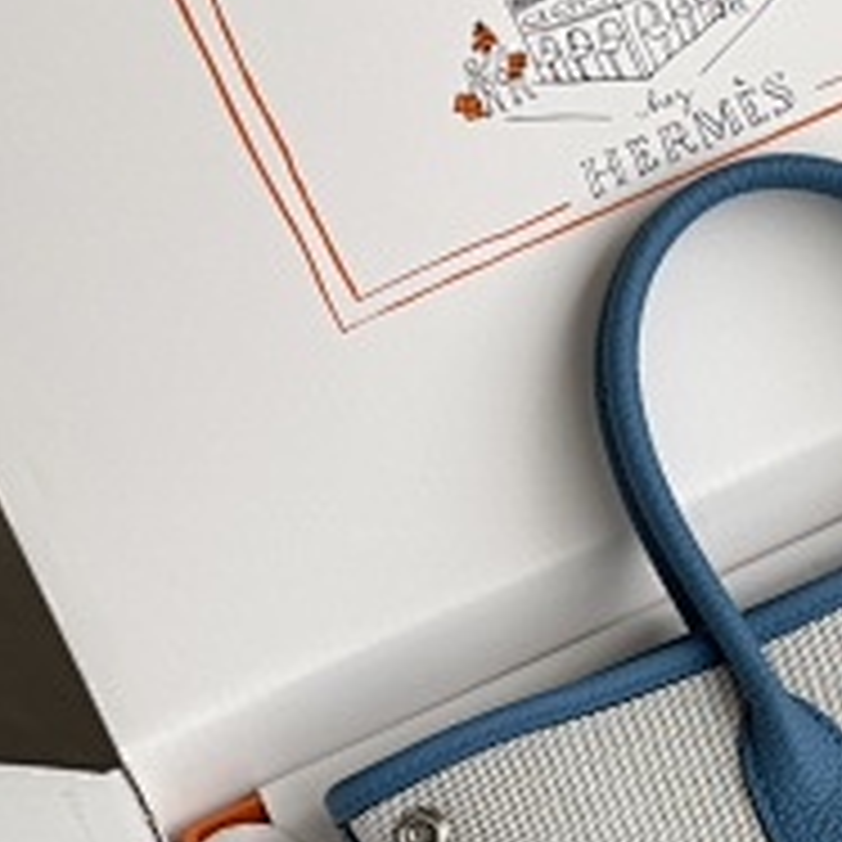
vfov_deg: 14.1
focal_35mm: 123
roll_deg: +15.4
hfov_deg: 13.9
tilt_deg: -42.5
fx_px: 3385
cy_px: 727
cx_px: 892
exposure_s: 1/122
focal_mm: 6
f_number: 2
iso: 25
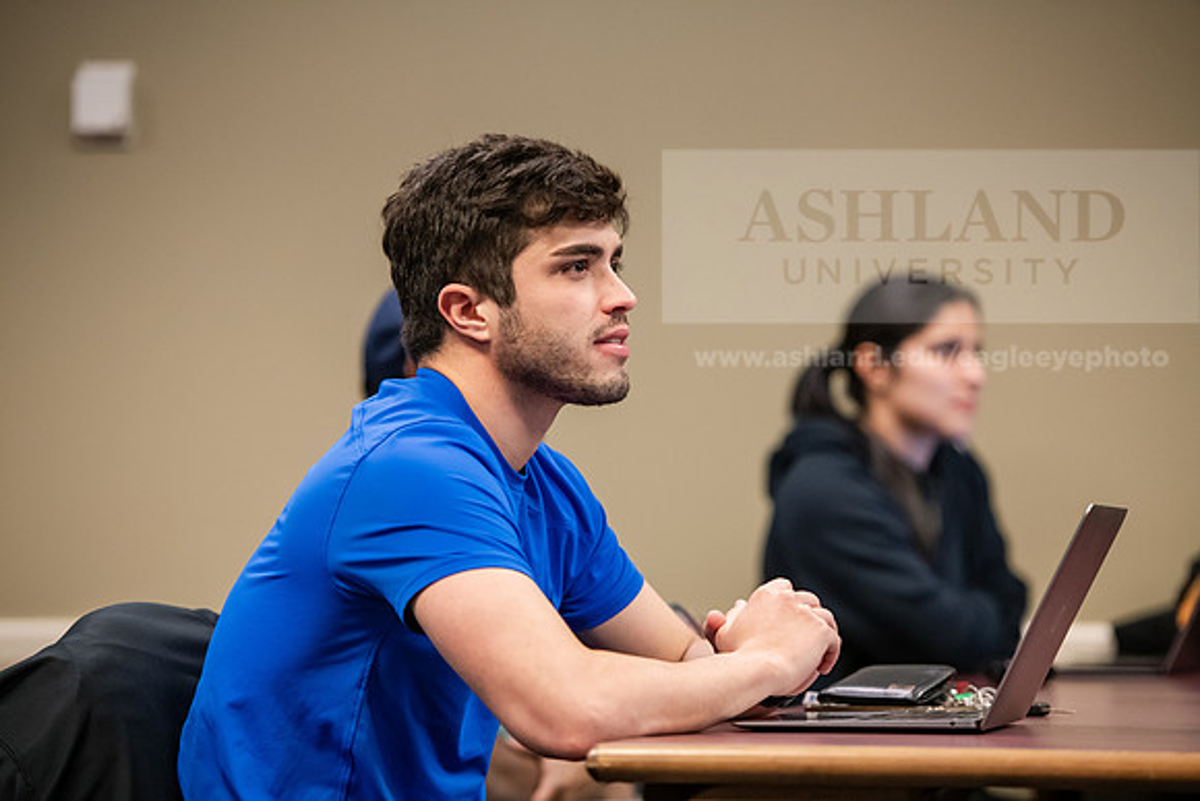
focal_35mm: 140
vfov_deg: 9.8
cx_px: 600
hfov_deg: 14.7
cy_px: 400
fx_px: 4668
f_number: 3.2
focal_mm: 140
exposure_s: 1/200
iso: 2500
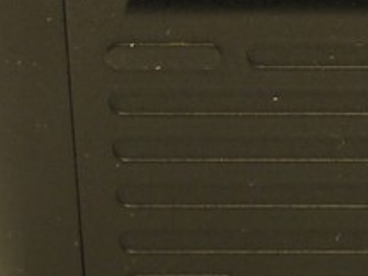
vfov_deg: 4.3
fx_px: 3615
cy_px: -200
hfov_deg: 5.6
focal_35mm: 340
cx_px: 866
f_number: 8
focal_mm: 30
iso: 400
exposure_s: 1/10
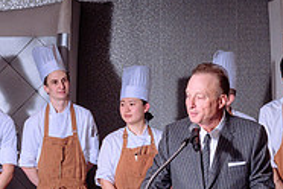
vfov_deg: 9.9
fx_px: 1077
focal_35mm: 137
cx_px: 173
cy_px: 188
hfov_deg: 15.0
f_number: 5
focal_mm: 44
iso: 800
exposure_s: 1/60
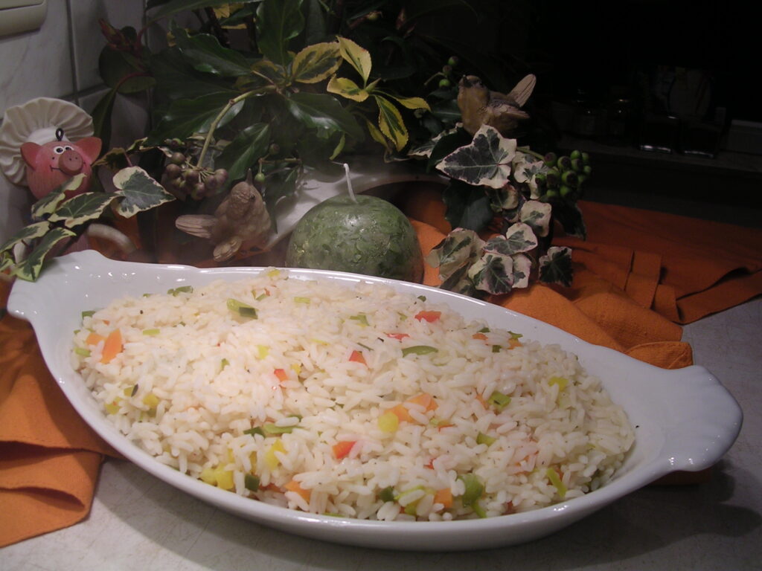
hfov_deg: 49.0
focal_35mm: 38
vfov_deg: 37.7
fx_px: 836
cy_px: 286
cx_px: 381
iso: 100
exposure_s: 1/52.5
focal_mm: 5.8
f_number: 2.8
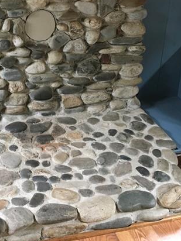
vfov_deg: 34.5
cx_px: 36
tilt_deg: -19.6
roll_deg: -0.4
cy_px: 49
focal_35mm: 54
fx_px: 376
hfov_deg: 26.5
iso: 160
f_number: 2.2
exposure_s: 1/30
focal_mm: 4.15
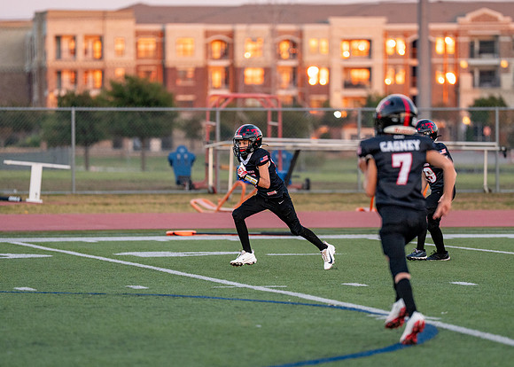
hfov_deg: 7.2
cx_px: 278
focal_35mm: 281
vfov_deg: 5.1
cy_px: 179
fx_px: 4101
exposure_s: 1/1250
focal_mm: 200
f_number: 2.8
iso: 1250
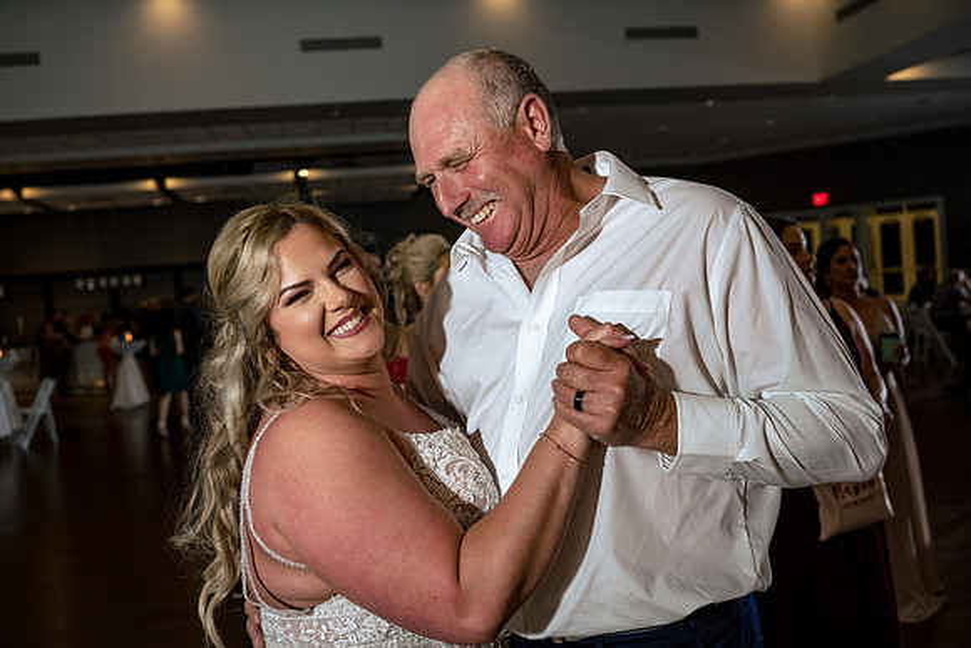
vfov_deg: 37.9
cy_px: 324
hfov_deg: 54.4
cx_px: 486
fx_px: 944
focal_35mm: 35
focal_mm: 35
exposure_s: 1/125
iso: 1250
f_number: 4
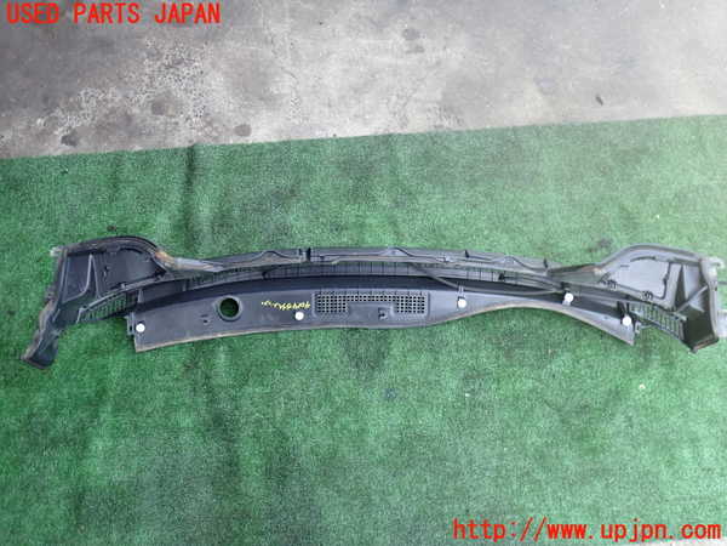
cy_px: 273
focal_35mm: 30
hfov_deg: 60.0
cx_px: 364
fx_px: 630
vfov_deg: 46.8
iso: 100
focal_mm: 5.4
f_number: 2.3
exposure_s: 1/125
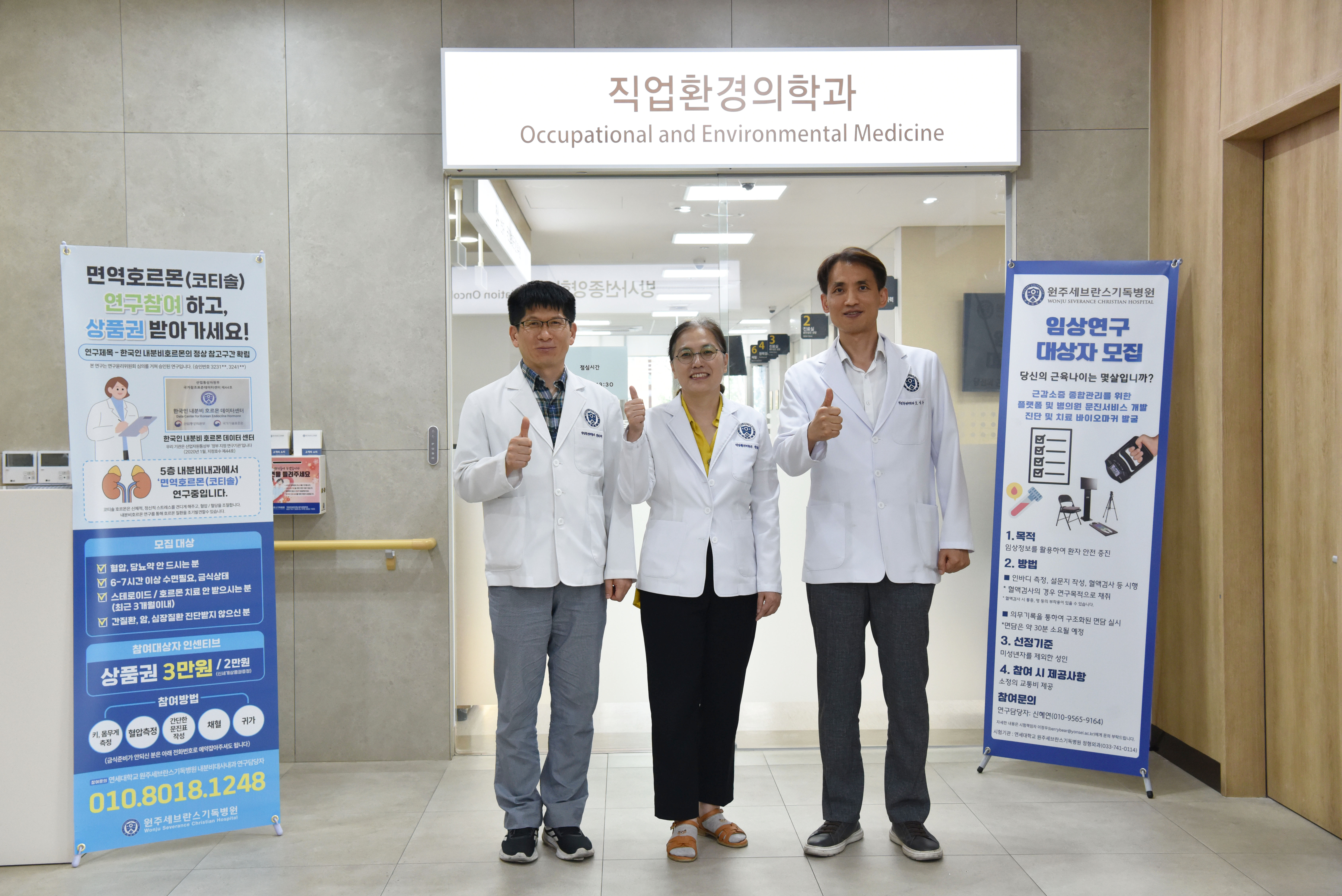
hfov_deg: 46.4
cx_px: 671
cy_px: 448
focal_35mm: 42
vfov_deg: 31.9
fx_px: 1566
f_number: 6.3
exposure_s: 1/160
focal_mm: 42
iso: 1600
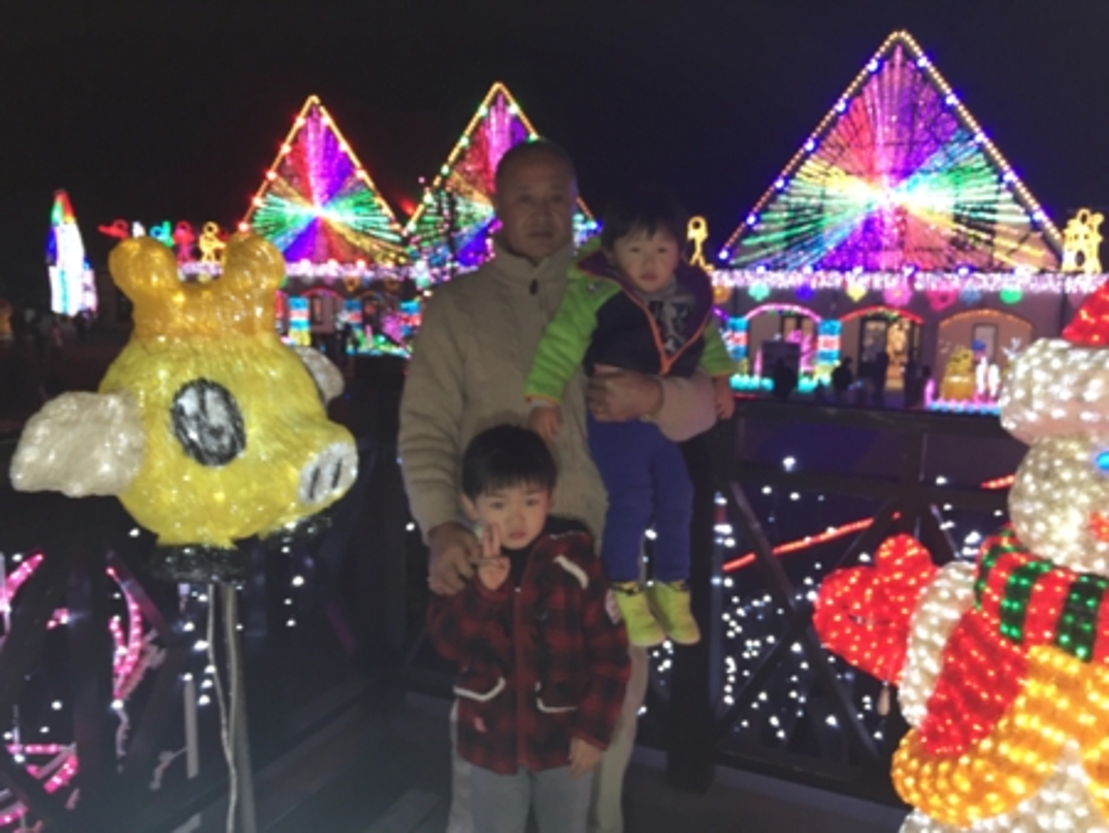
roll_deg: -0.3
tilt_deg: -8.7
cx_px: 554
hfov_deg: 61.6
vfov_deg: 48.3
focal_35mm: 29
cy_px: 416
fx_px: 930
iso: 125
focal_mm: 4.15
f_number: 2.2
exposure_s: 1/33
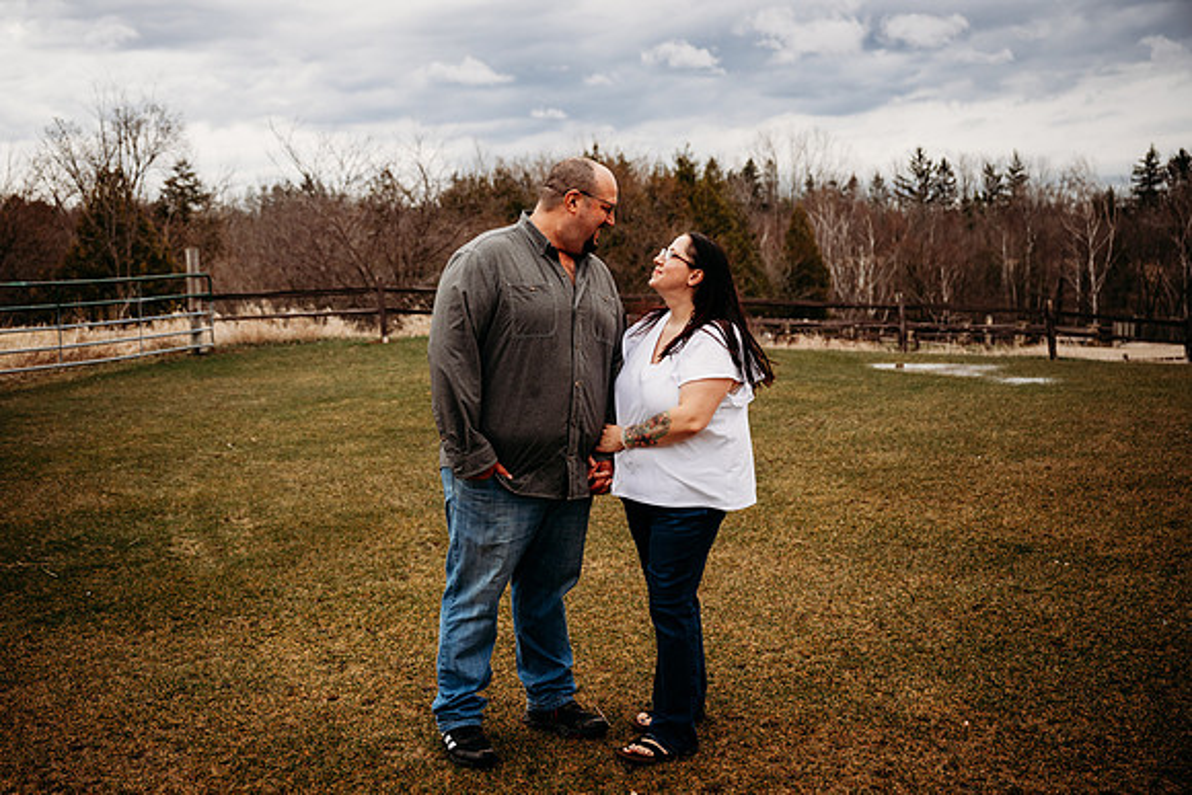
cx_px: 561
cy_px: 374
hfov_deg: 51.8
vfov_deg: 35.9
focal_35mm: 37
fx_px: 1227
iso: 200
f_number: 3.2
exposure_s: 1/400
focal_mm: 35
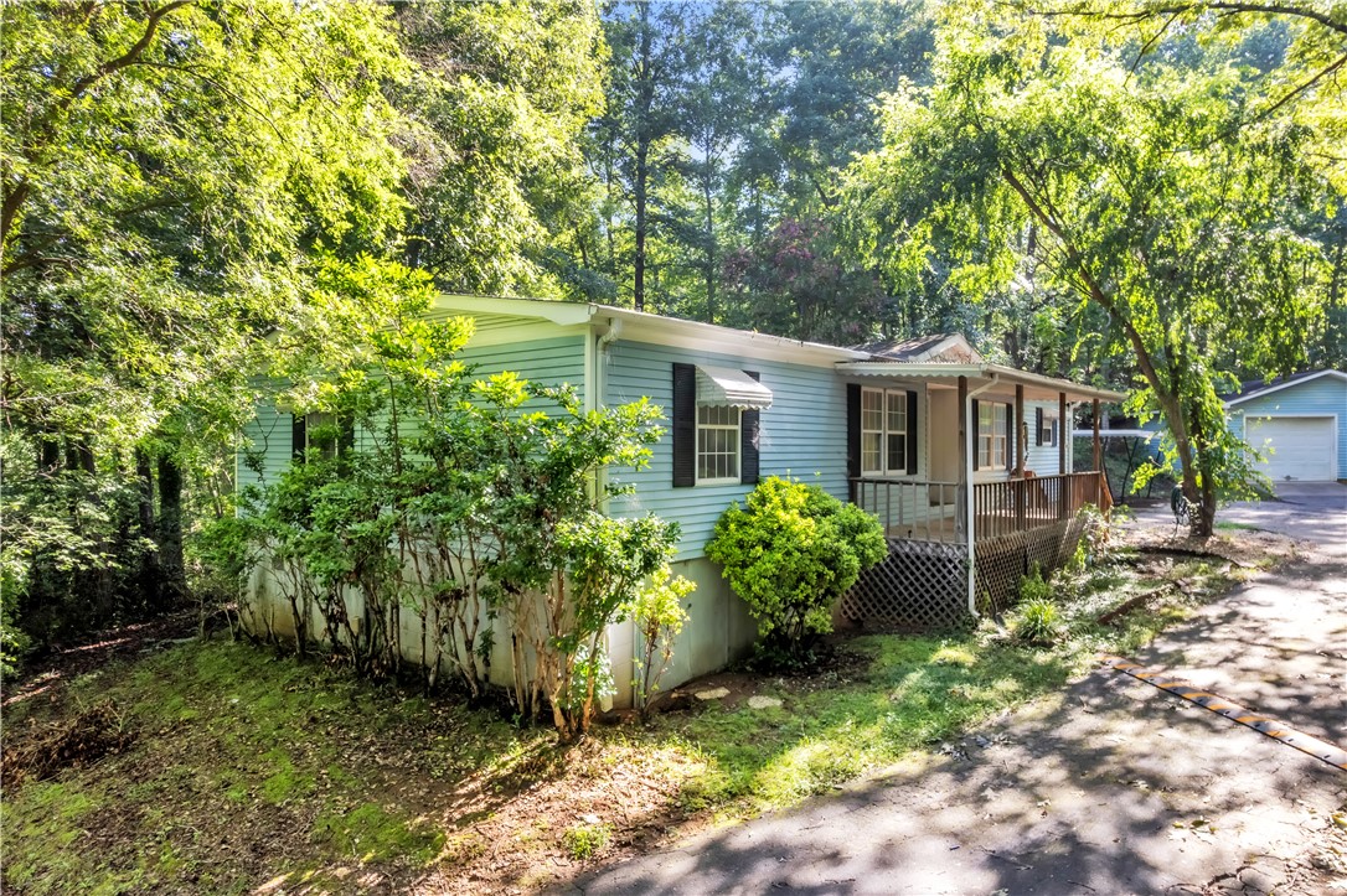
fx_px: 823
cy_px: 448
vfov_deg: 57.2
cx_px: 674
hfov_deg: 78.6
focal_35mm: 22
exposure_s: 1/30
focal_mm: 8.38
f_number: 2.8
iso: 100
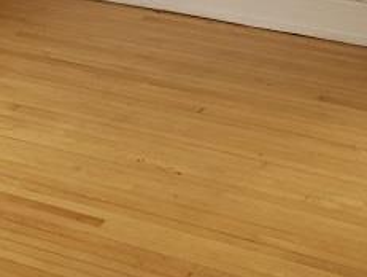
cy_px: -247
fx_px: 1444
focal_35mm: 136
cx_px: -145
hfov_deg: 13.8
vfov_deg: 10.2
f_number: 2.4
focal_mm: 4.3
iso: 100
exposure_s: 1/60
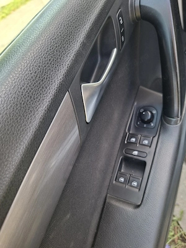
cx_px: 93
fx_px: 165
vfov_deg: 73.9
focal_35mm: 23
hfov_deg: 58.9
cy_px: 124
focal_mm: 5.54
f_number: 1.8
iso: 50
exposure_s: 1/109
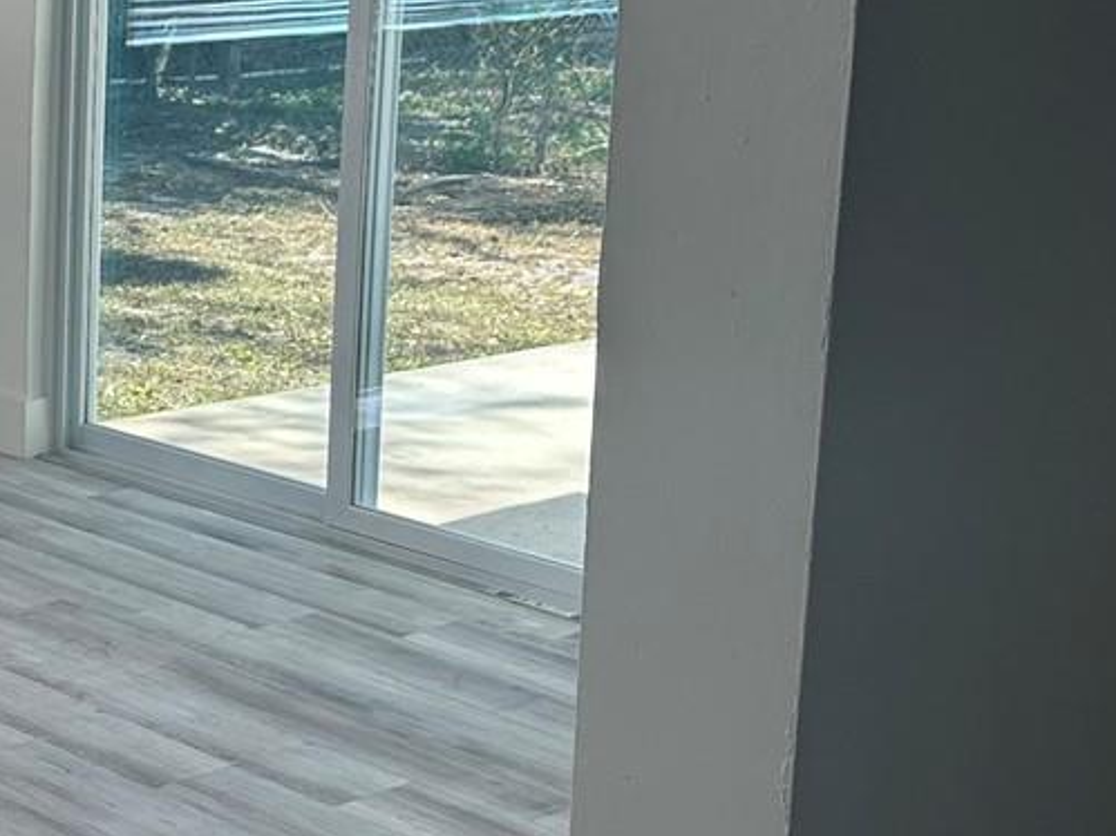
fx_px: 2482
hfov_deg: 23.4
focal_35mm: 77
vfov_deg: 19.1
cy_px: 284
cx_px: -181
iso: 80
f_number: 1.78
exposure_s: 1/690
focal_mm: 6.86
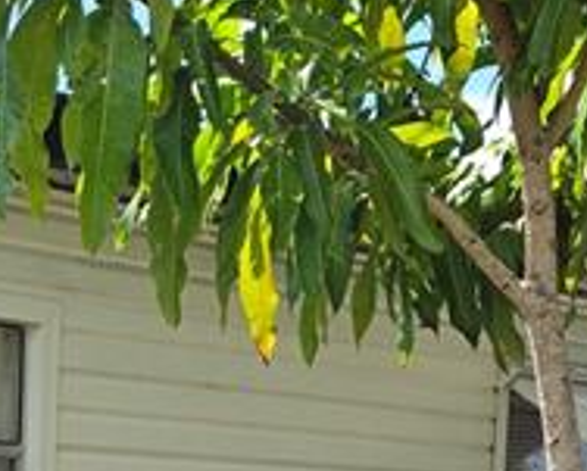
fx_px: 2123
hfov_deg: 15.1
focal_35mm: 122
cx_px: -169
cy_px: 842
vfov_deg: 11.7
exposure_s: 1/640
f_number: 1.7
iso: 12
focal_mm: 6.3
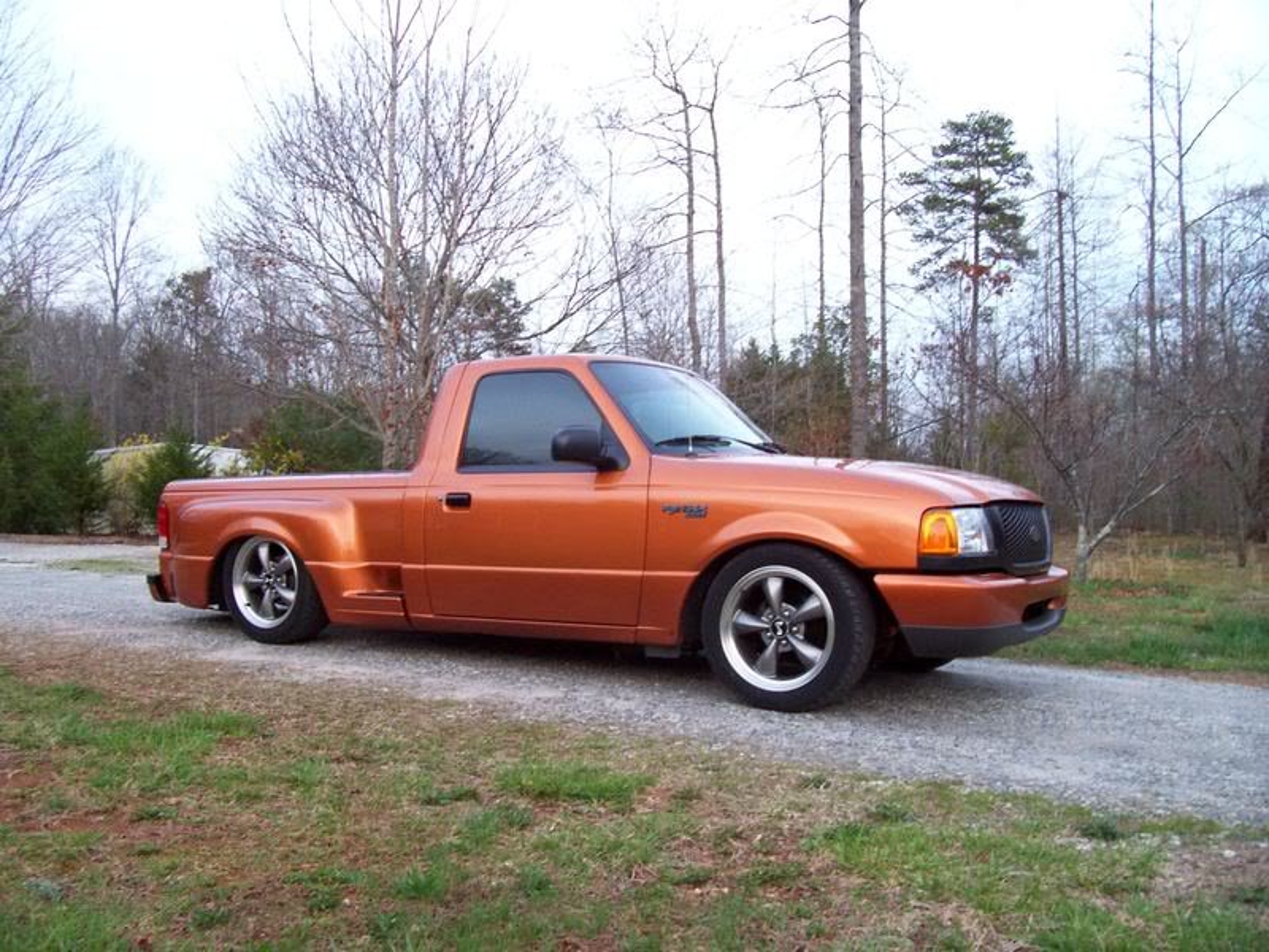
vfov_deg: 41.8
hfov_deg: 54.0
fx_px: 1246
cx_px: 634
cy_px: 476
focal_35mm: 34
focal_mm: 5.6
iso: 137
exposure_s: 1/32
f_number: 2.7
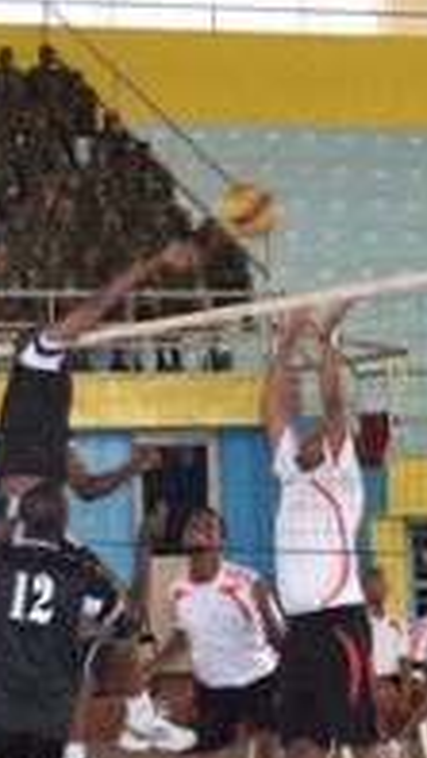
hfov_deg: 8.4
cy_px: 135
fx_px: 2875
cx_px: -131
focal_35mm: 143
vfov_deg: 14.9
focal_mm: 30
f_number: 5
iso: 1000
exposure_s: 1/200
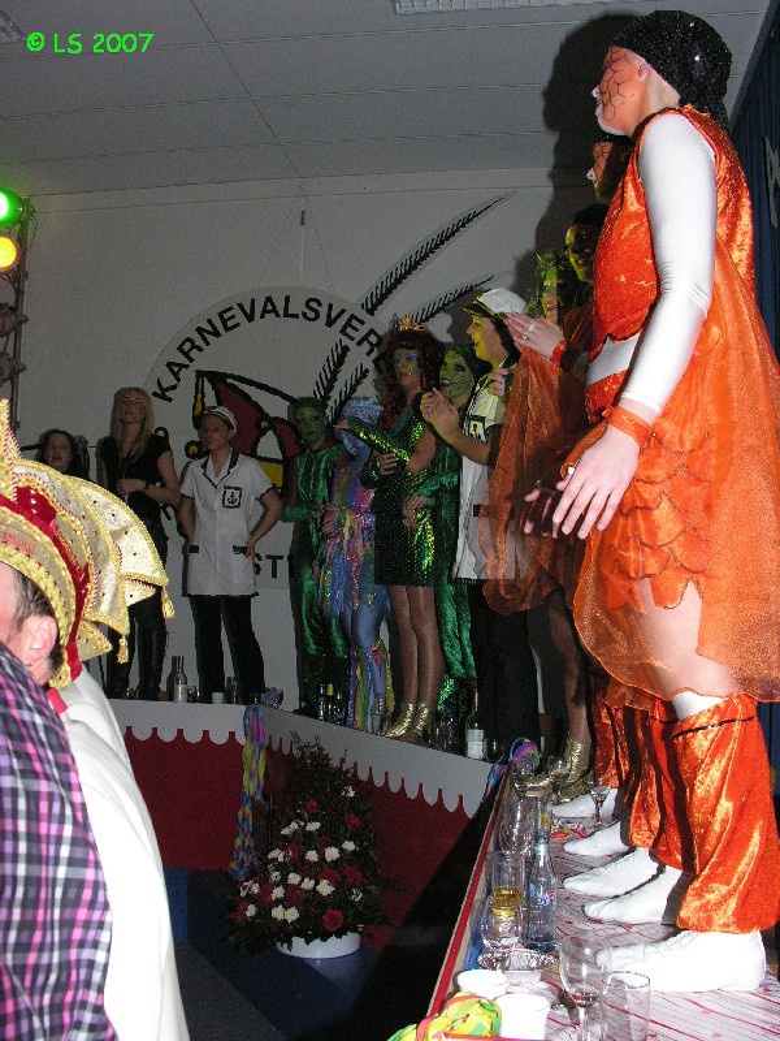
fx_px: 1052
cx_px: 390
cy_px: 520
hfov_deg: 40.7
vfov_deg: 52.6
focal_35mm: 35
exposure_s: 1/60.1
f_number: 4
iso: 200
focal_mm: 8.9
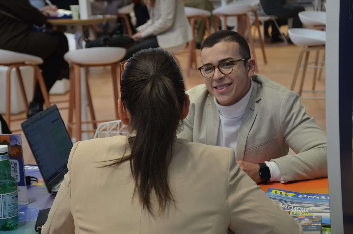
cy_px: 117
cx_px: 176
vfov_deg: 16.2
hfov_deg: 24.2
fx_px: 822
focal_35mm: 84
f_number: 4.8
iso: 500
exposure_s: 1/60
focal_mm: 56
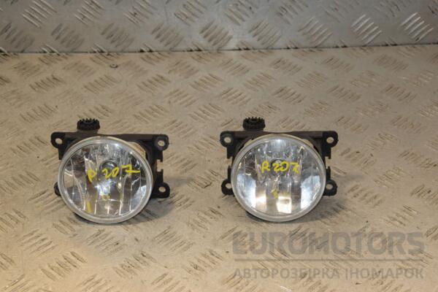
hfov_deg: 28.1
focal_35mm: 72
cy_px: 146
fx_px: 876
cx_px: 219
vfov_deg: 18.9
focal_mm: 48
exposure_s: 1/200
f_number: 9
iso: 800
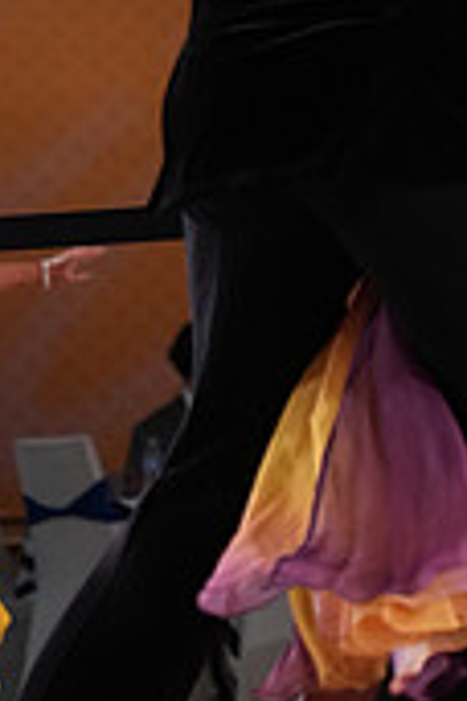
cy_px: -156
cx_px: 514
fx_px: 6946
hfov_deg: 3.8
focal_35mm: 357
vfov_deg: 5.7
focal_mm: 105
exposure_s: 1/500
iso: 2500
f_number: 4
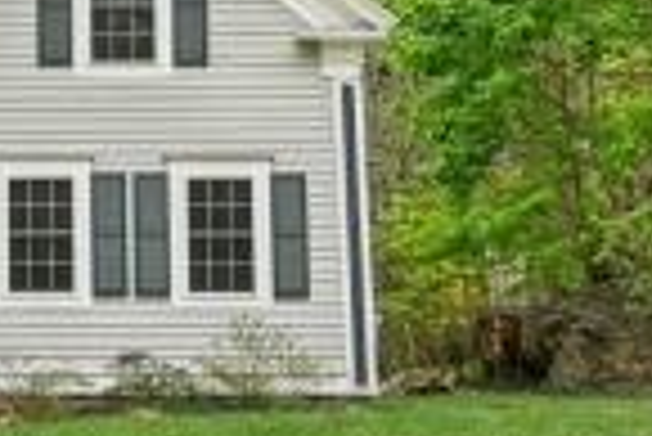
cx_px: -83
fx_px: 1686
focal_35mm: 93
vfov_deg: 14.7
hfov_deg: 20.7
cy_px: 171
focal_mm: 30
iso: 400
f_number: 8
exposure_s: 1/500
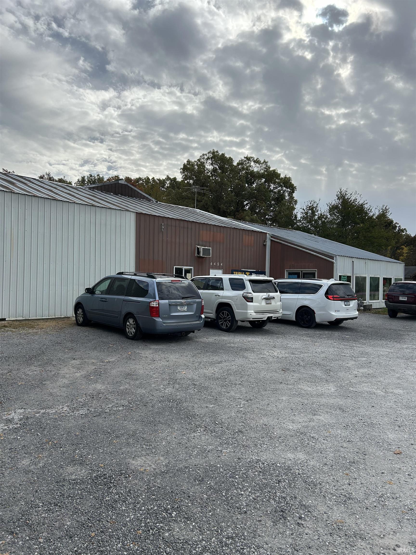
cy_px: 278
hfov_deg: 53.1
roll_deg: -1.3
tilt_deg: +1.2
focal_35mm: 26
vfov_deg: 67.3
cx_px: 208
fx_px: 417
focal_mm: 5.7
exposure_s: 1/5319
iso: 50
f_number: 1.5
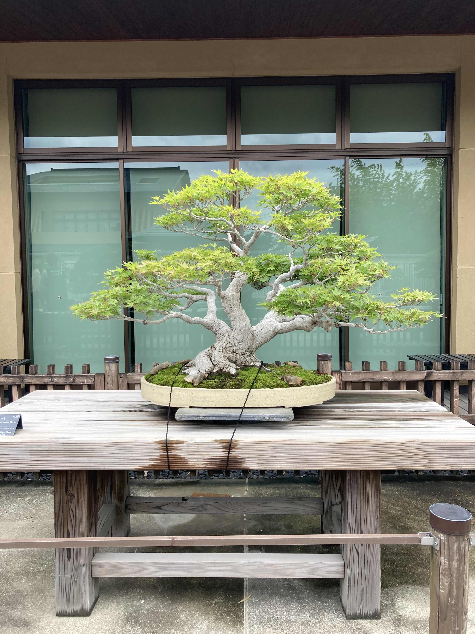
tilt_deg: -3.0
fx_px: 512
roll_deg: +0.5
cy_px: 317
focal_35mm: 28
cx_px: 238
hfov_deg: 49.7
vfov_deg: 63.4
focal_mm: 3.99
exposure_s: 1/578
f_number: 1.8
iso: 20
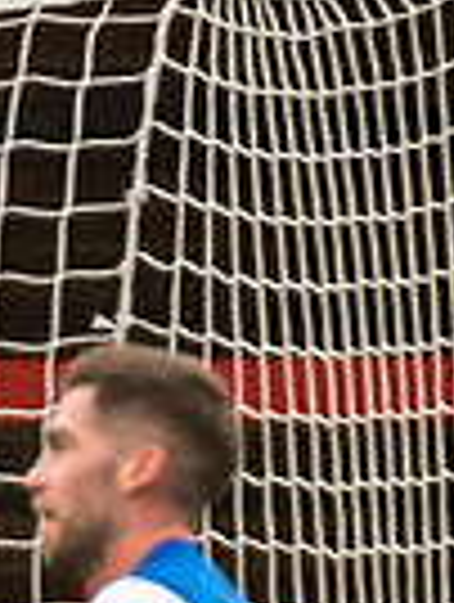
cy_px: 894
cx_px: -870
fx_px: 73719
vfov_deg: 0.5
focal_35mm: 4229
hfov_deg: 0.4
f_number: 4
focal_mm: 420
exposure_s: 1/640
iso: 1000
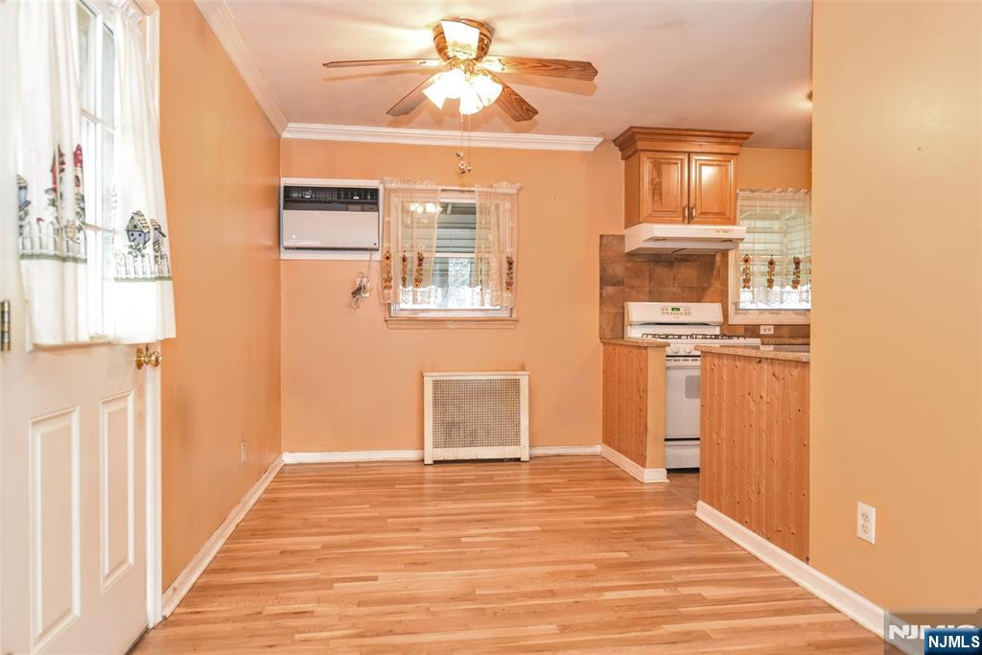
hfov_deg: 73.7
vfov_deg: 53.1
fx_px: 655
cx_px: 491
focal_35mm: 24
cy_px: 328
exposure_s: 1/60
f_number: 3.5
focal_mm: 24
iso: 800
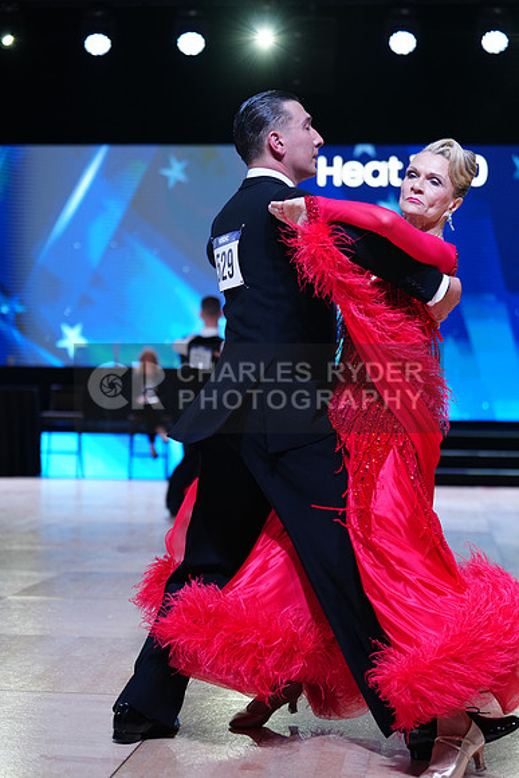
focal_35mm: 70
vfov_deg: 28.8
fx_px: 1513
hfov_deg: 19.5
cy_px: 389
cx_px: 260
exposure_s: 1/500
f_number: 2.8
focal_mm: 70
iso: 800
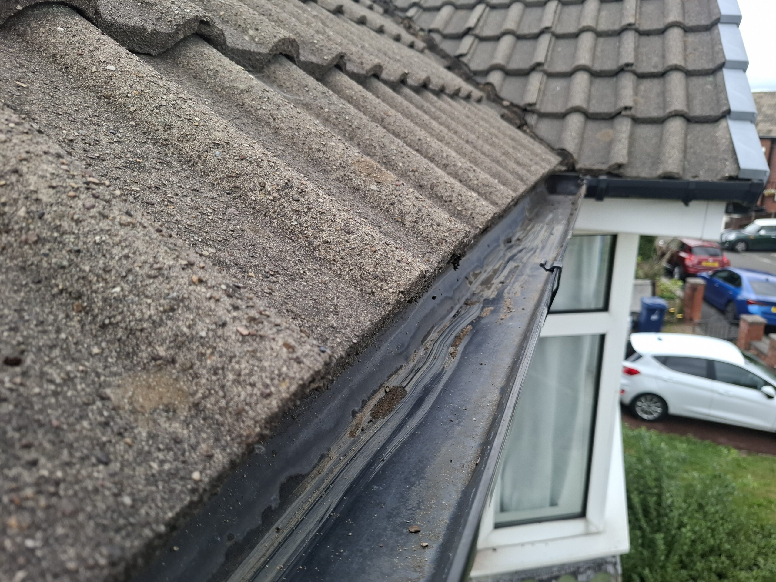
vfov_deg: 58.9
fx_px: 516
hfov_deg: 73.9
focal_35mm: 23
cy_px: 291
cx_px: 388
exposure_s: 1/202
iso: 50
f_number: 1.8
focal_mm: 5.54
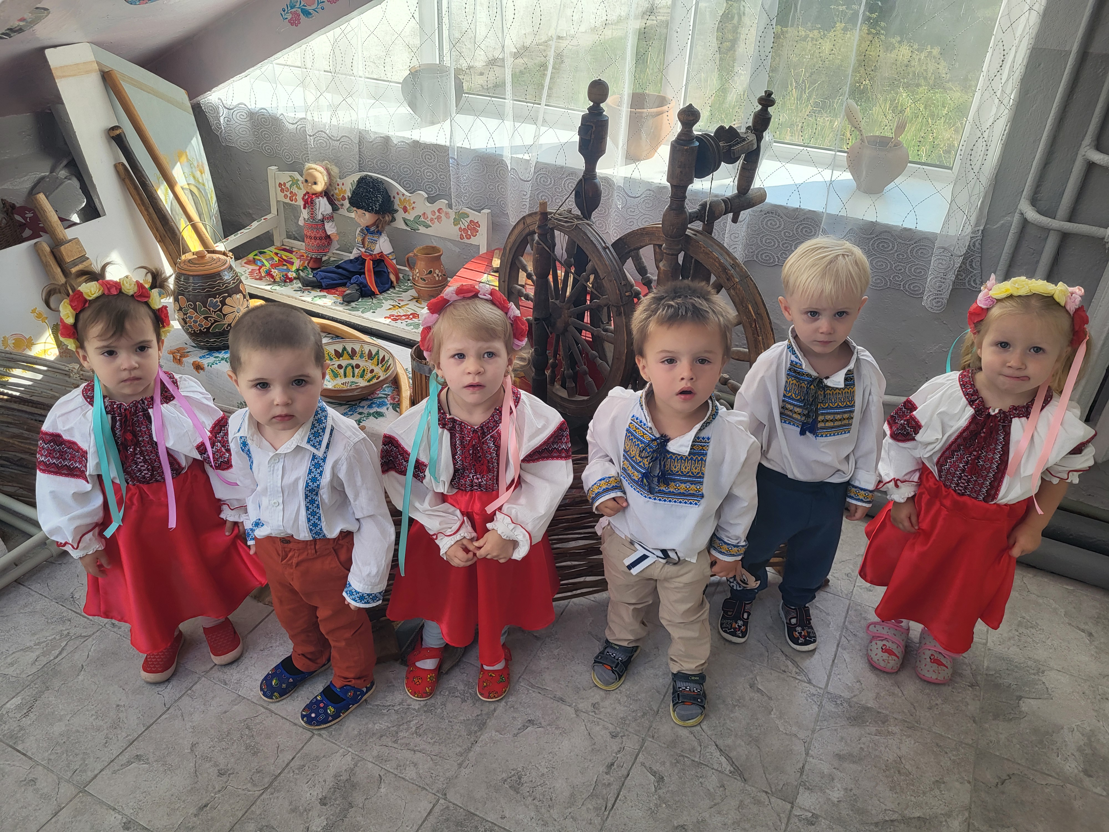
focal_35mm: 26
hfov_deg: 67.3
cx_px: 554
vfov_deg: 53.1
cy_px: 416
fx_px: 833
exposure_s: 1/215
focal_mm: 5.4
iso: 40
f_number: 1.8
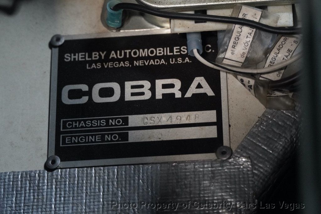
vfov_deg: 13.2
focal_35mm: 104
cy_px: 107
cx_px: 160
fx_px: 923
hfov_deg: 19.7
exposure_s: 1/100
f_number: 5.6
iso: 3200
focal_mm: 69
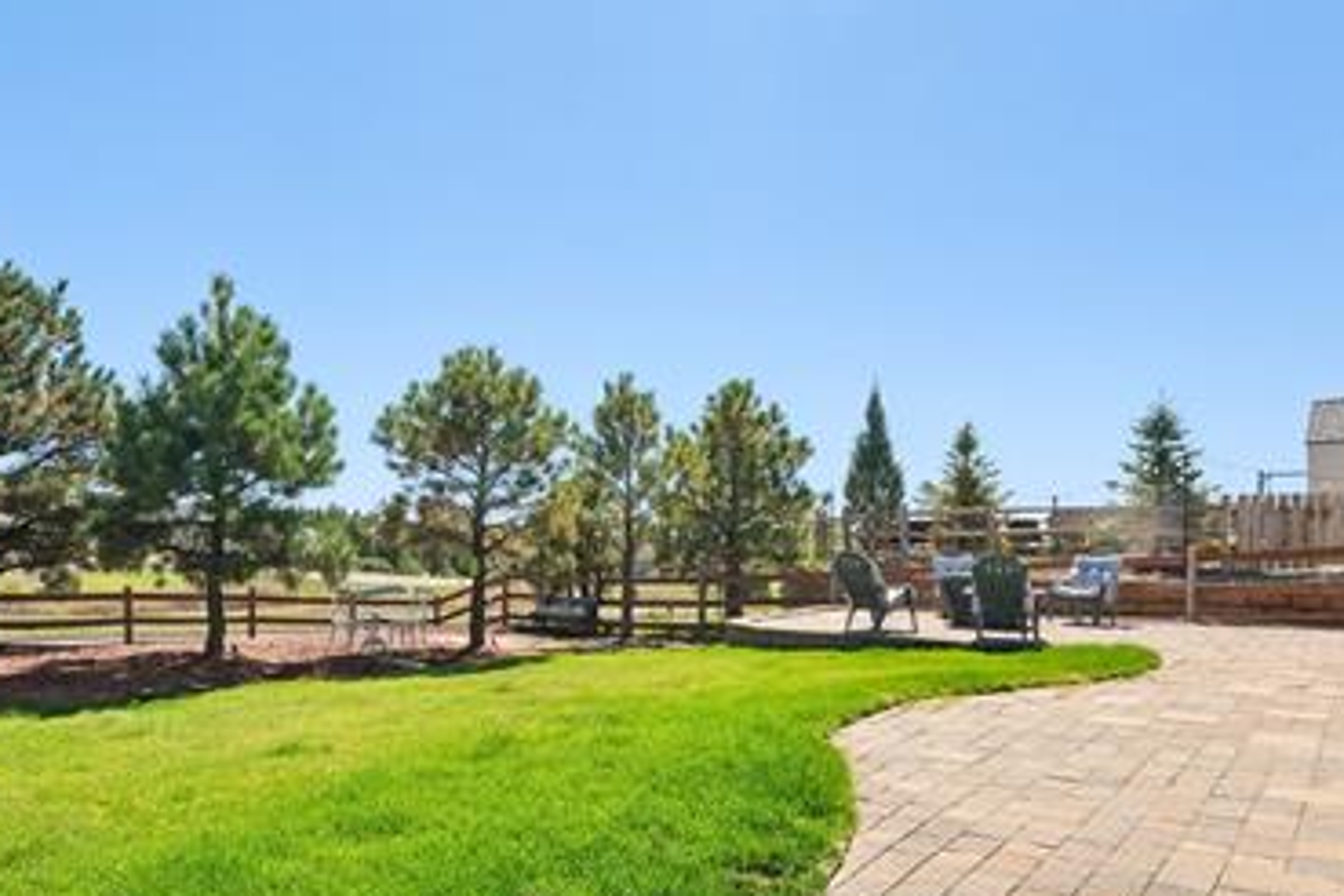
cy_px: 557
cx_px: 477
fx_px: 971
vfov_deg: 49.1
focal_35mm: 26
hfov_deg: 67.9
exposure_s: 1/60
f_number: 11
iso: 100
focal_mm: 15
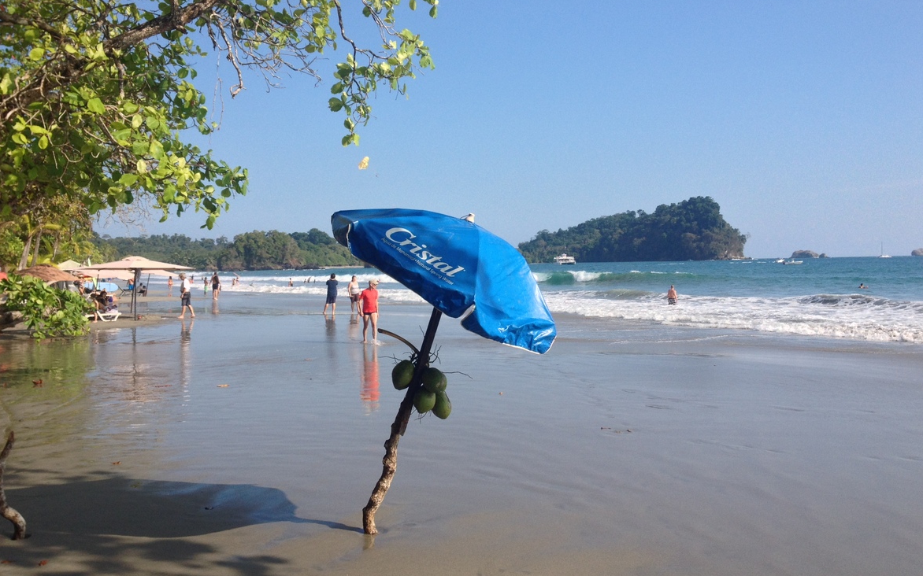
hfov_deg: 51.5
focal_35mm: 38
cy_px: 242
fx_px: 956
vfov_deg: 33.5
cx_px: 471
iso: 50
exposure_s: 1/1727
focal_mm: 4.28
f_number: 2.4
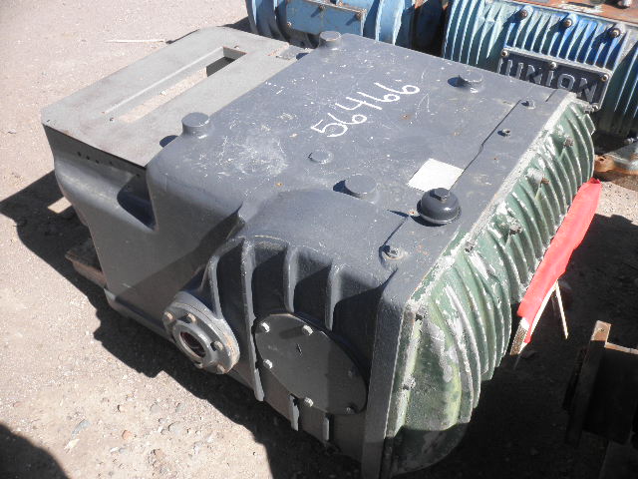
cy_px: 240
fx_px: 645
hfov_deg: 52.6
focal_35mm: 35
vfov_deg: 40.7
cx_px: 319
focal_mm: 6.1
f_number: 9.1
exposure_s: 1/60
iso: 64
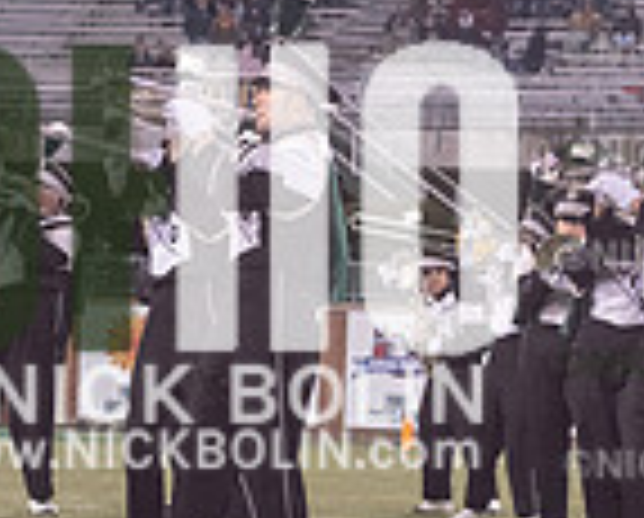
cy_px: 259
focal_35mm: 266
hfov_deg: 7.2
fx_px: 5080
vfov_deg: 5.8
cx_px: 198
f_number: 3.2
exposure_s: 1/1250
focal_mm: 70
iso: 5000
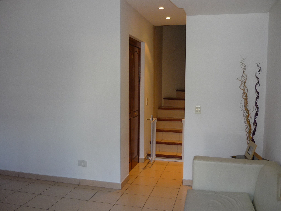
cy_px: 106
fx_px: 268
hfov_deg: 55.4
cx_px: 140
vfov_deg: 42.9
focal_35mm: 33
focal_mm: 5.5
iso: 100
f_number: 2.8
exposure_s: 1/30
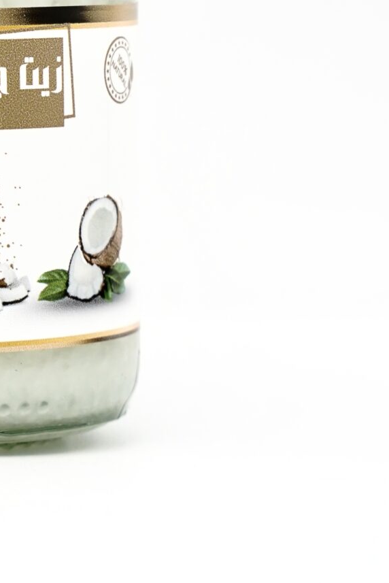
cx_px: -74
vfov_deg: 9.8
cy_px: 21
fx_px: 3385
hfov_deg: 6.5
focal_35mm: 209
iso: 1250
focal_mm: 70
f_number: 10
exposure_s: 1/200
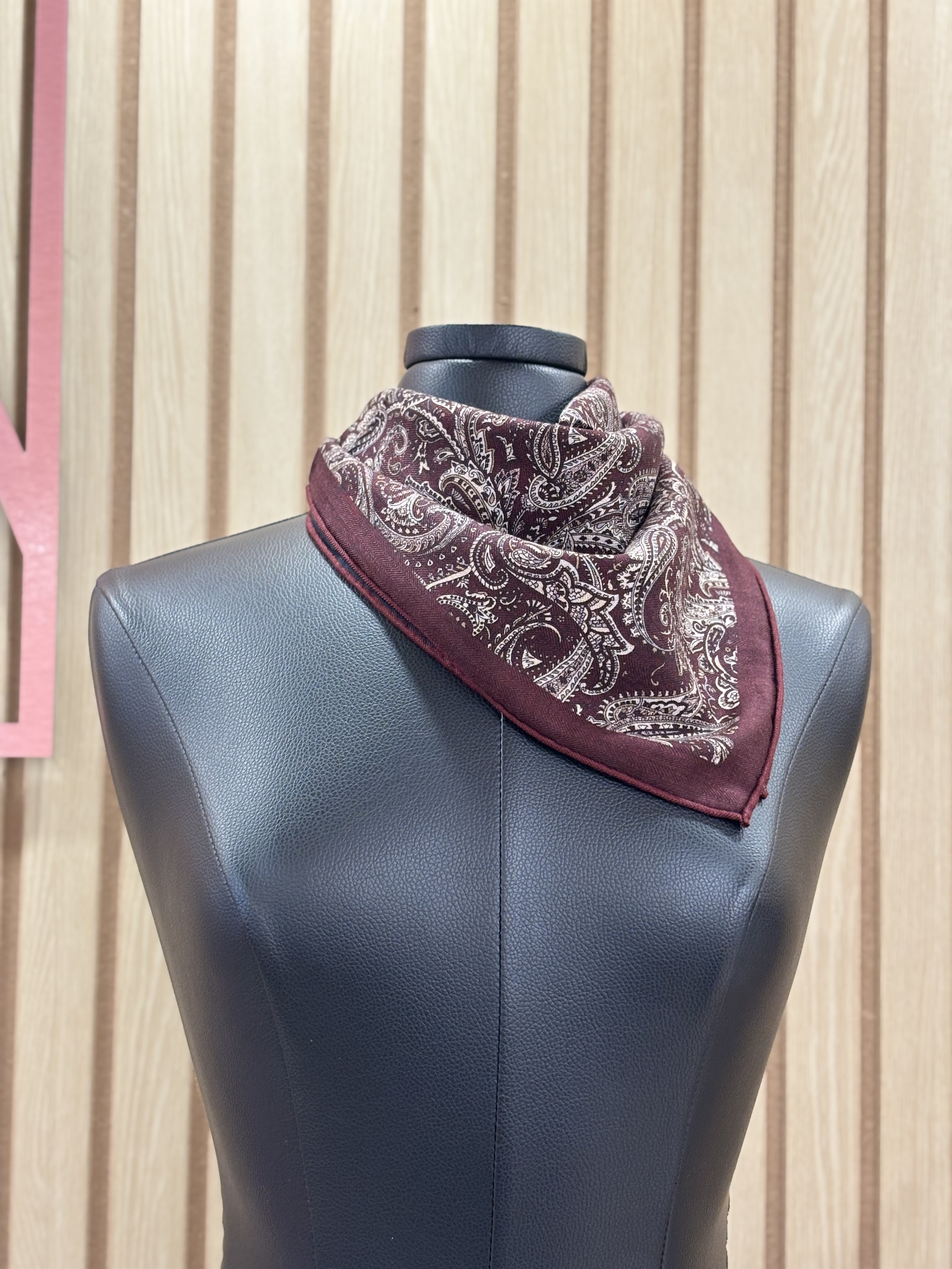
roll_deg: -1.2
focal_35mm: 52
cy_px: 634
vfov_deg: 36.8
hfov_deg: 28.0
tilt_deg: +2.1
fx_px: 1907
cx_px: 476
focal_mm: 5.96
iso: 80
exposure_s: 1/60
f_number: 1.6
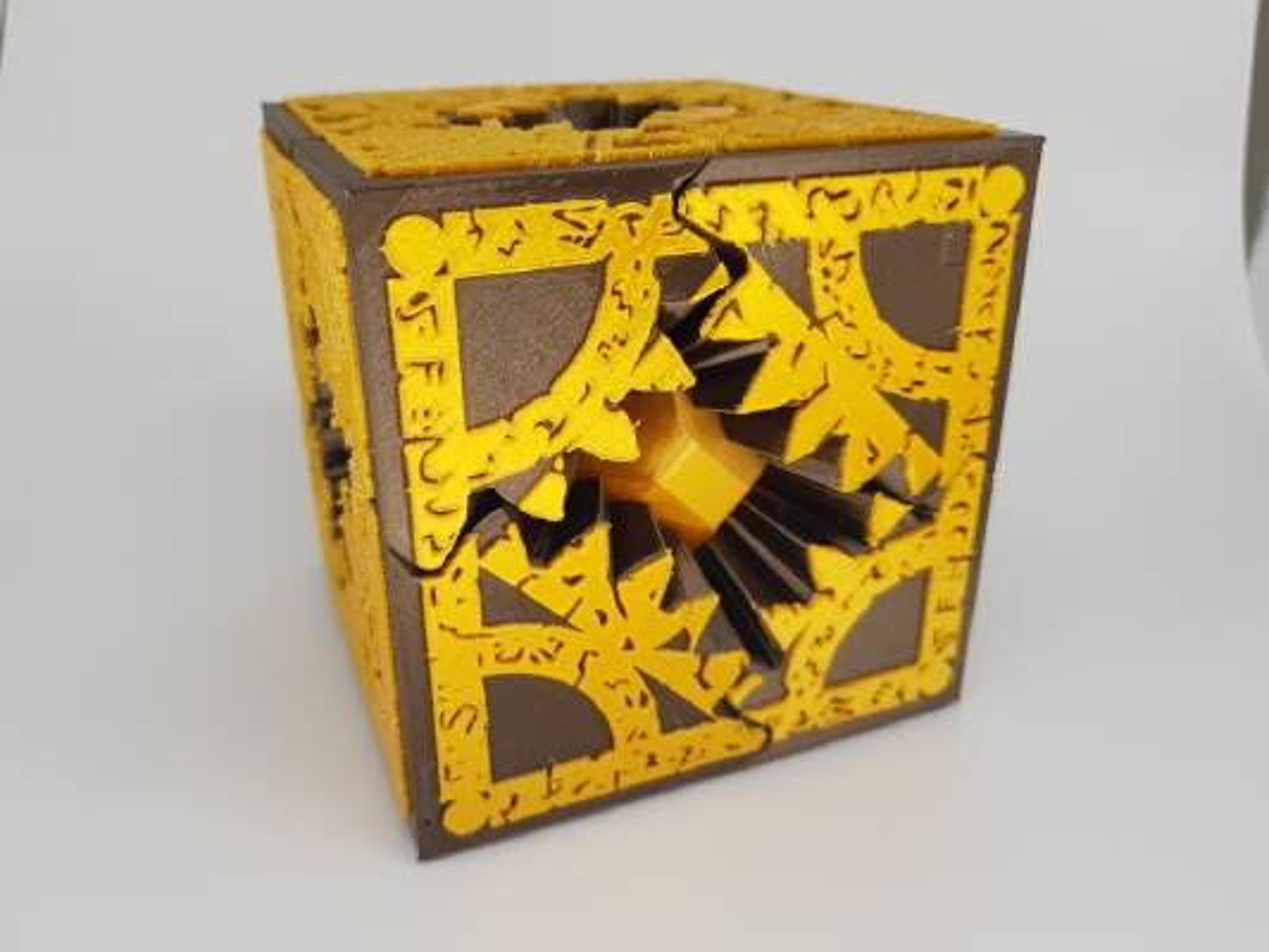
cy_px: 476
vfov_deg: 53.1
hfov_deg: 67.3
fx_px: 953
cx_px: 634
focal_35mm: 26
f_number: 1.7
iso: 40
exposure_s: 1/616
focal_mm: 4.2
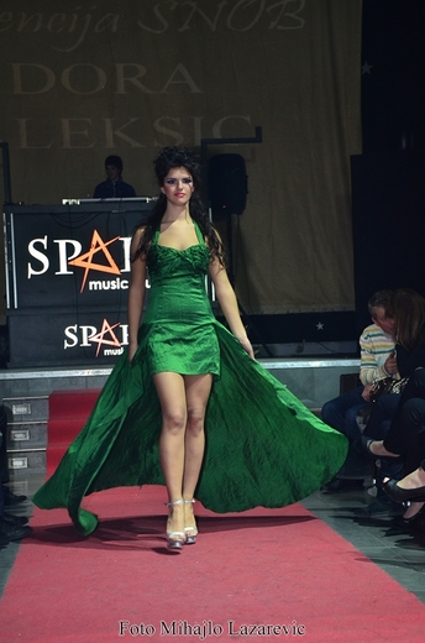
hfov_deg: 18.1
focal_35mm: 75
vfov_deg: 27.1
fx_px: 1335
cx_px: 212
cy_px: 322
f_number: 6.3
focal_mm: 50
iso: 800
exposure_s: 1/100
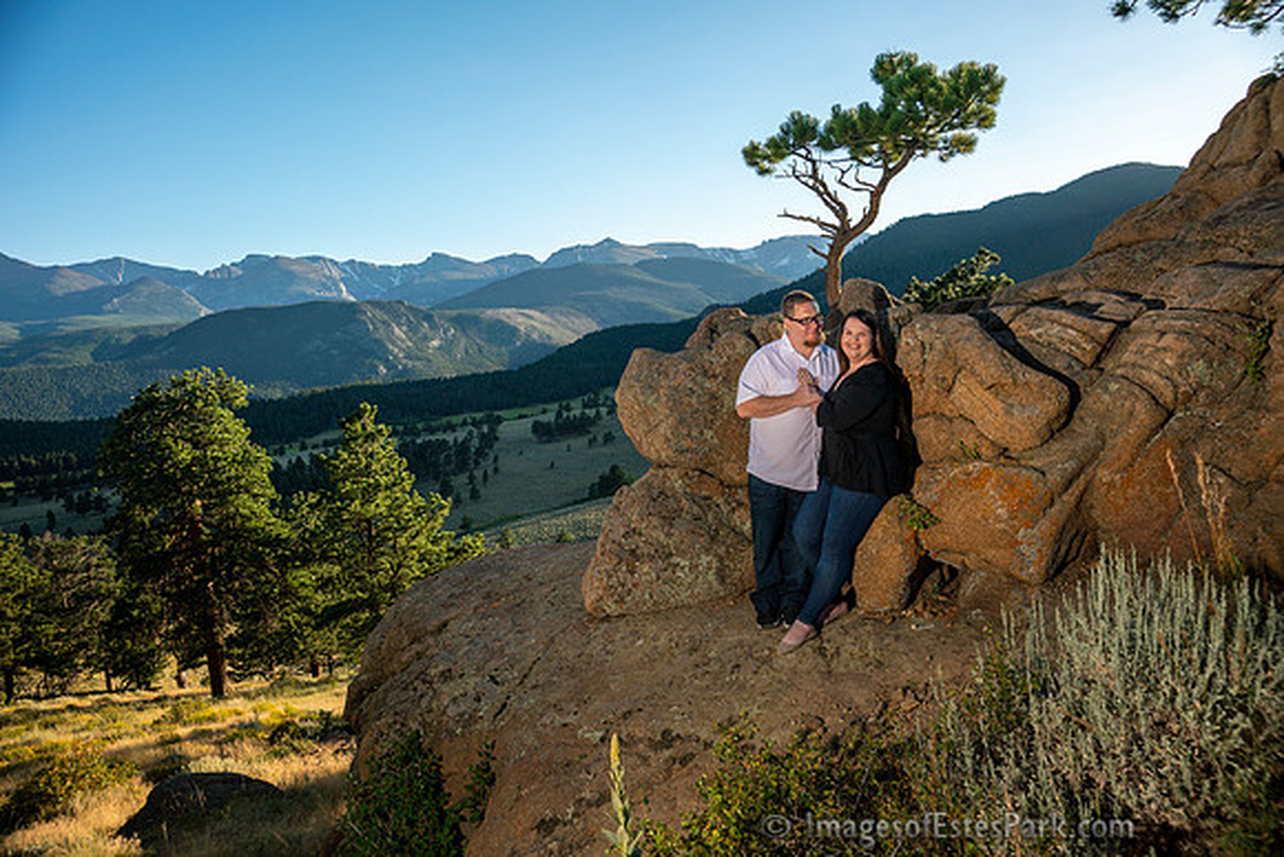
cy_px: 428
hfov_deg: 69.4
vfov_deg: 49.6
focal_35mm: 26
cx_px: 642
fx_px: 928
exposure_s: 1/800
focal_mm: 26
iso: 160
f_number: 5
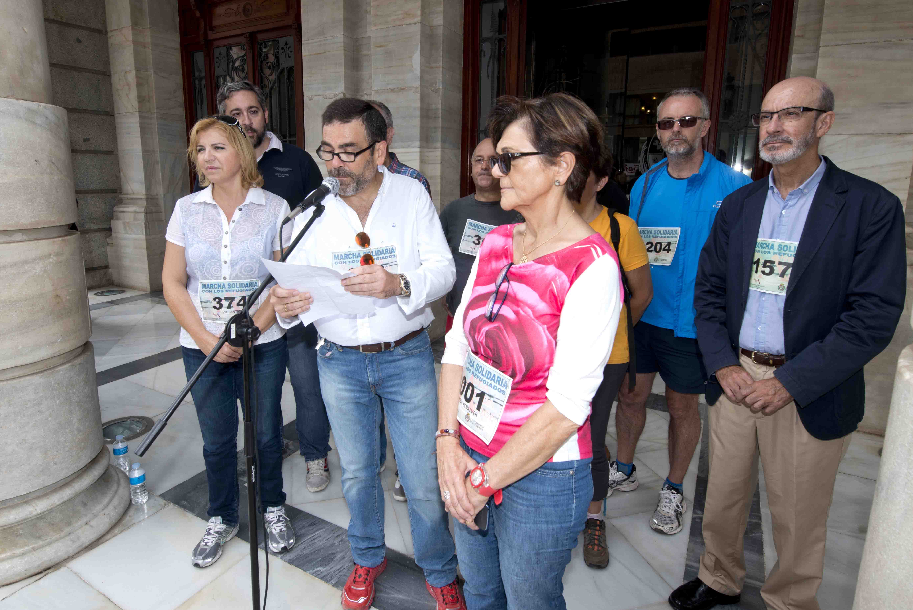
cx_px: 430
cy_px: 269
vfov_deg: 61.8
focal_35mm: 20
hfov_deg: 83.9
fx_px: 507
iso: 200
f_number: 11
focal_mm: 15
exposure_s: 1/100
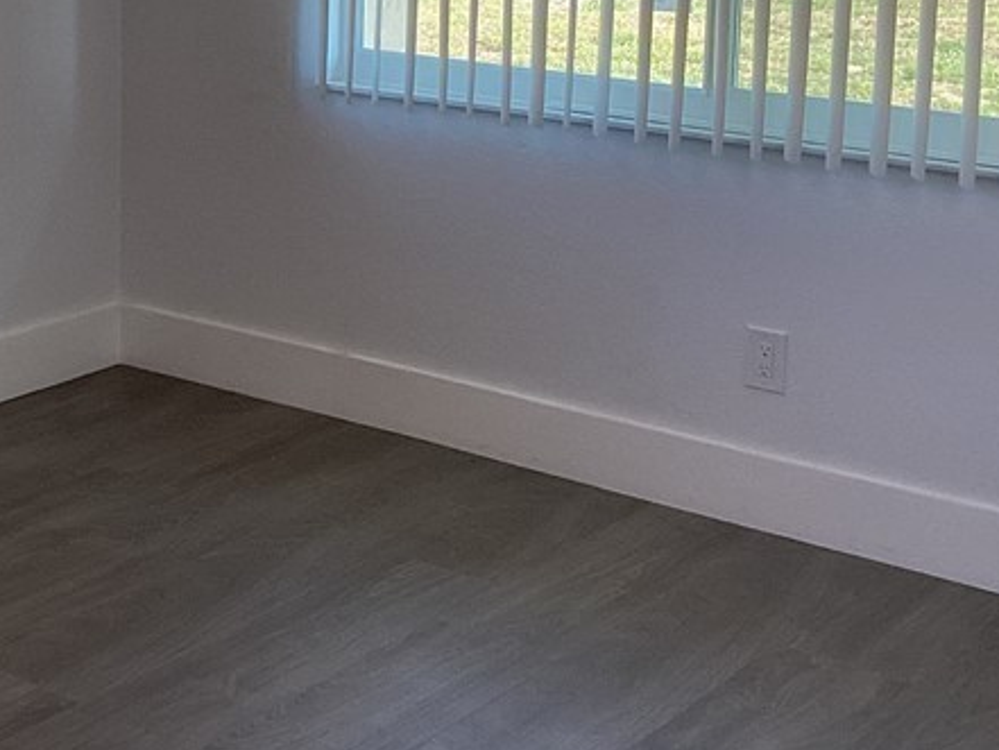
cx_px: 54
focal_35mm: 72
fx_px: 2078
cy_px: 16
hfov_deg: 25.9
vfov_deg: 19.9
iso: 64
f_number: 2.4
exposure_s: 1/120
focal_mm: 3.3
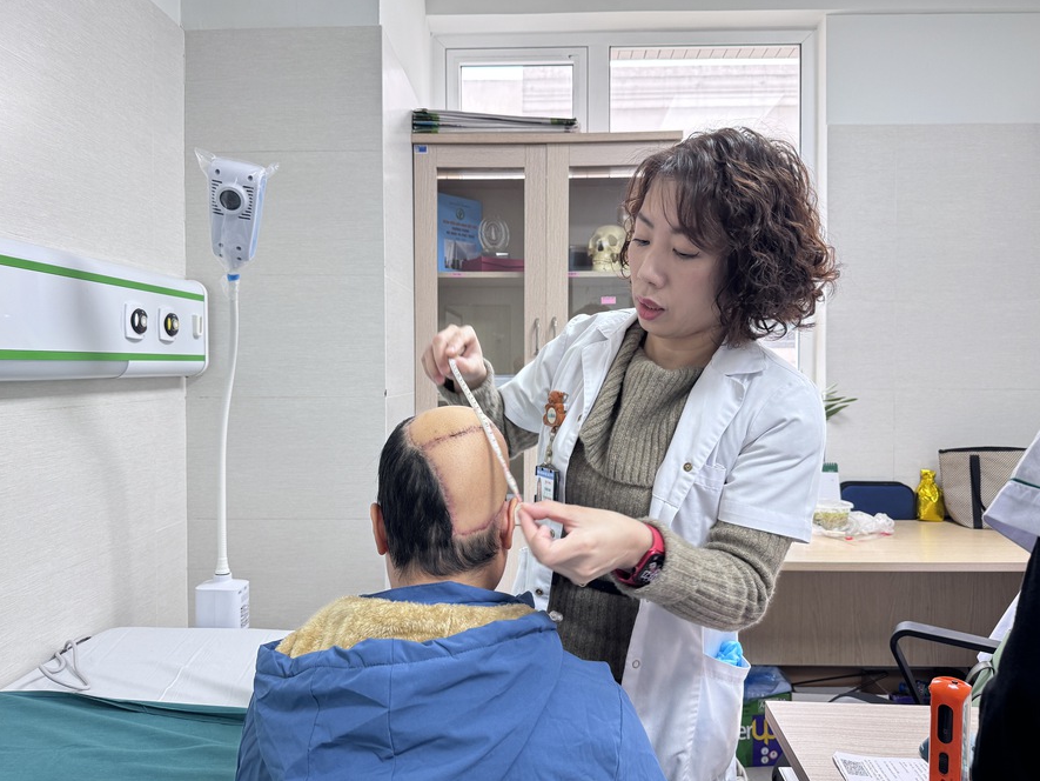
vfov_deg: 54.9
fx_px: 751
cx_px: 519
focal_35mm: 25
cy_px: 381
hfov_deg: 69.4
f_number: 1.78
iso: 125
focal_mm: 6.76
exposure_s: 1/100
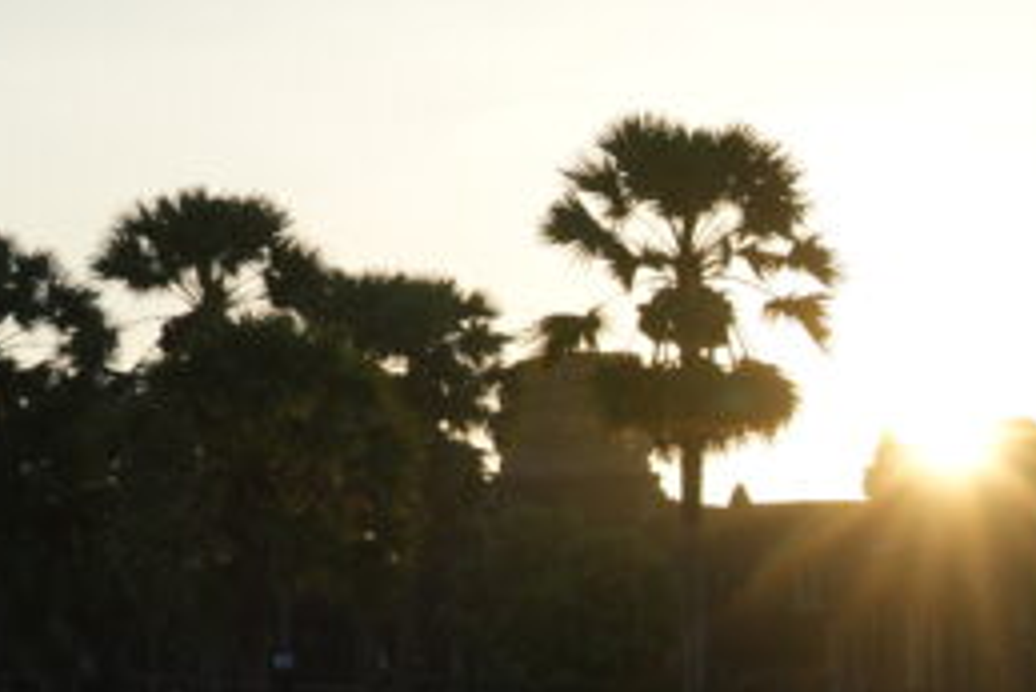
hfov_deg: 11.6
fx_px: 4780
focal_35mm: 166
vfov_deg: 8.3
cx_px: 1800
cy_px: 562
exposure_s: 1/250
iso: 100
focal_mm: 42
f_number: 8
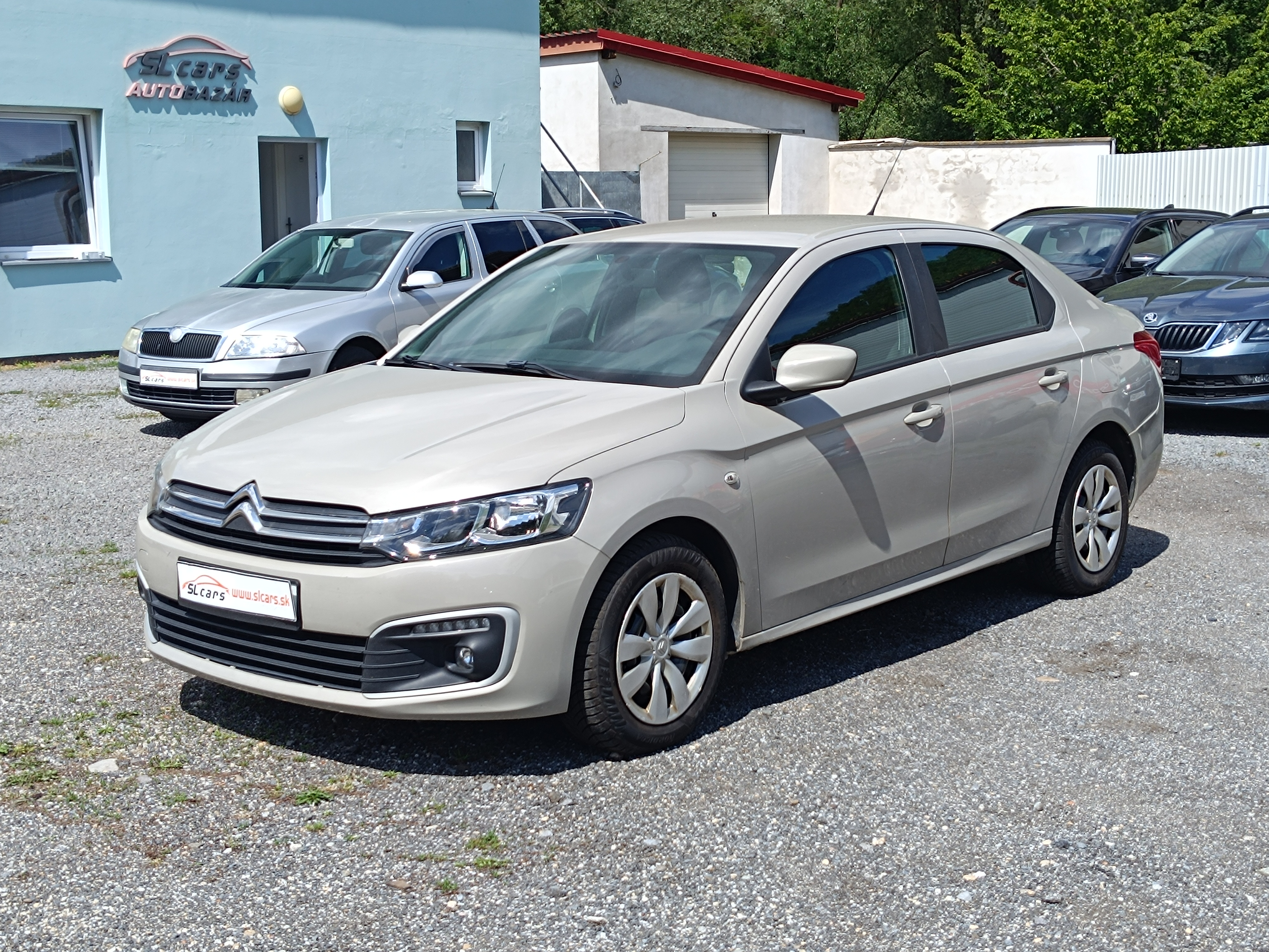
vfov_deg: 56.8
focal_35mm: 24
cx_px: 634
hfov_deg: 71.6
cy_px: 476
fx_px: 880
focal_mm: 5.59
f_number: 1.88
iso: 56
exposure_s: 1/1497
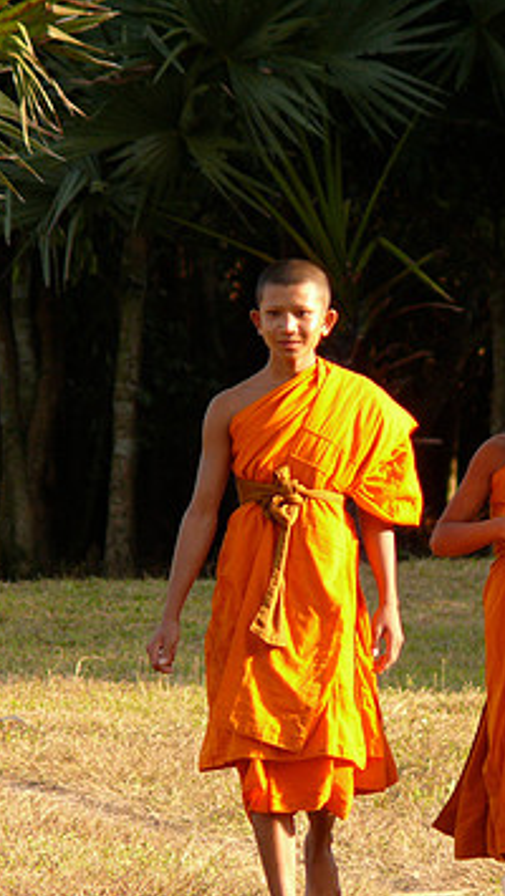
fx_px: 17785
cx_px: 252
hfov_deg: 1.6
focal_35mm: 748
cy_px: 544
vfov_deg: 2.9
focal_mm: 88.8
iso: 100
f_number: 4
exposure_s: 1/200
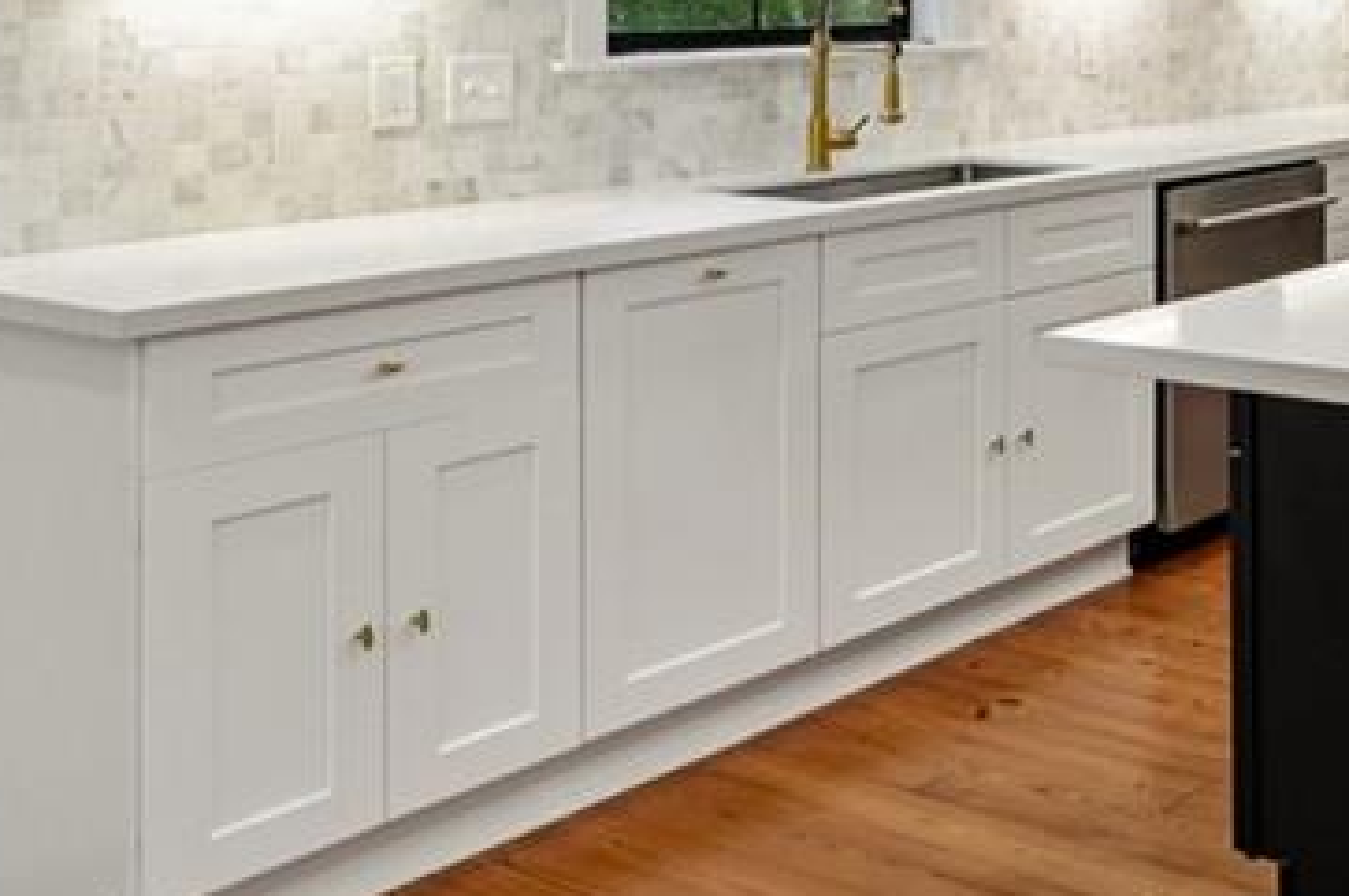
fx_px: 1796
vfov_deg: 25.9
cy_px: -87
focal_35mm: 48
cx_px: 1609
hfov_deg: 33.6
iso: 800
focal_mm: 17
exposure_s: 1/40
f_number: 11
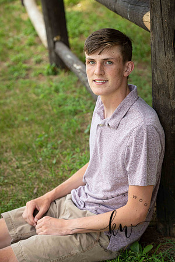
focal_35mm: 100
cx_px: 88
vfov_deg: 20.4
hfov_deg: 13.7
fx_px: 729
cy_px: 131
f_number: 5.6
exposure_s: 1/200
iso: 400
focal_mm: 100
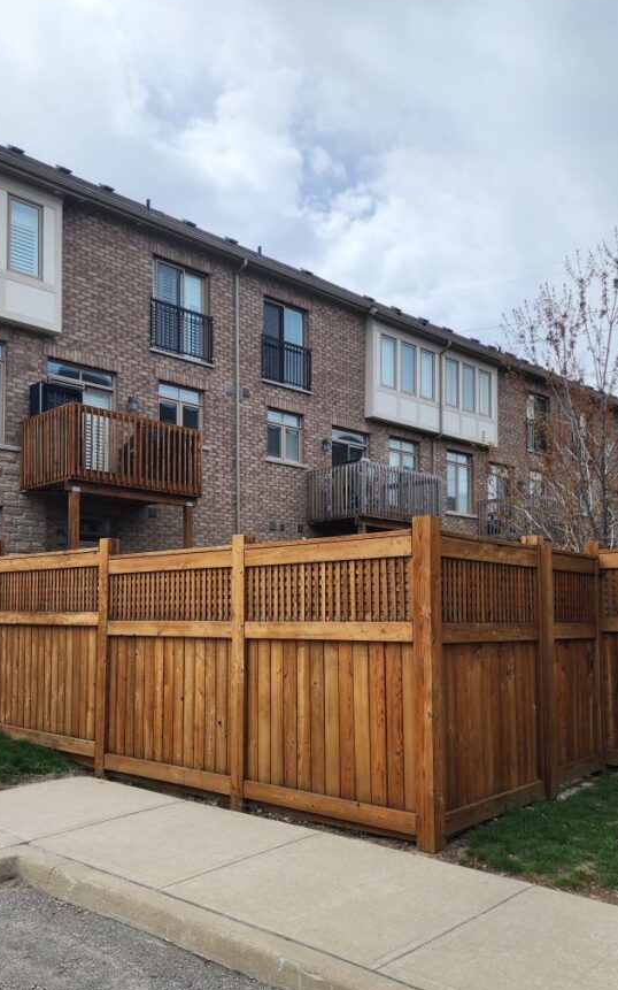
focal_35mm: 29
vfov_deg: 64.3
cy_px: 573
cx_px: 258
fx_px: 782
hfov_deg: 43.0
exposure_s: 1/1328
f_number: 1.8
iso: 12
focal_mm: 6.4
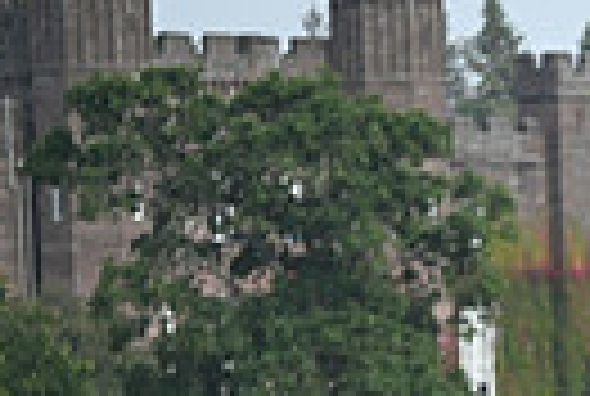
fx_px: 15983
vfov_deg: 1.4
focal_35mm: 973
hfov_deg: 2.1
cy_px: 637
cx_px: 1239
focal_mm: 220
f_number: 5
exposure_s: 1/1250
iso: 360
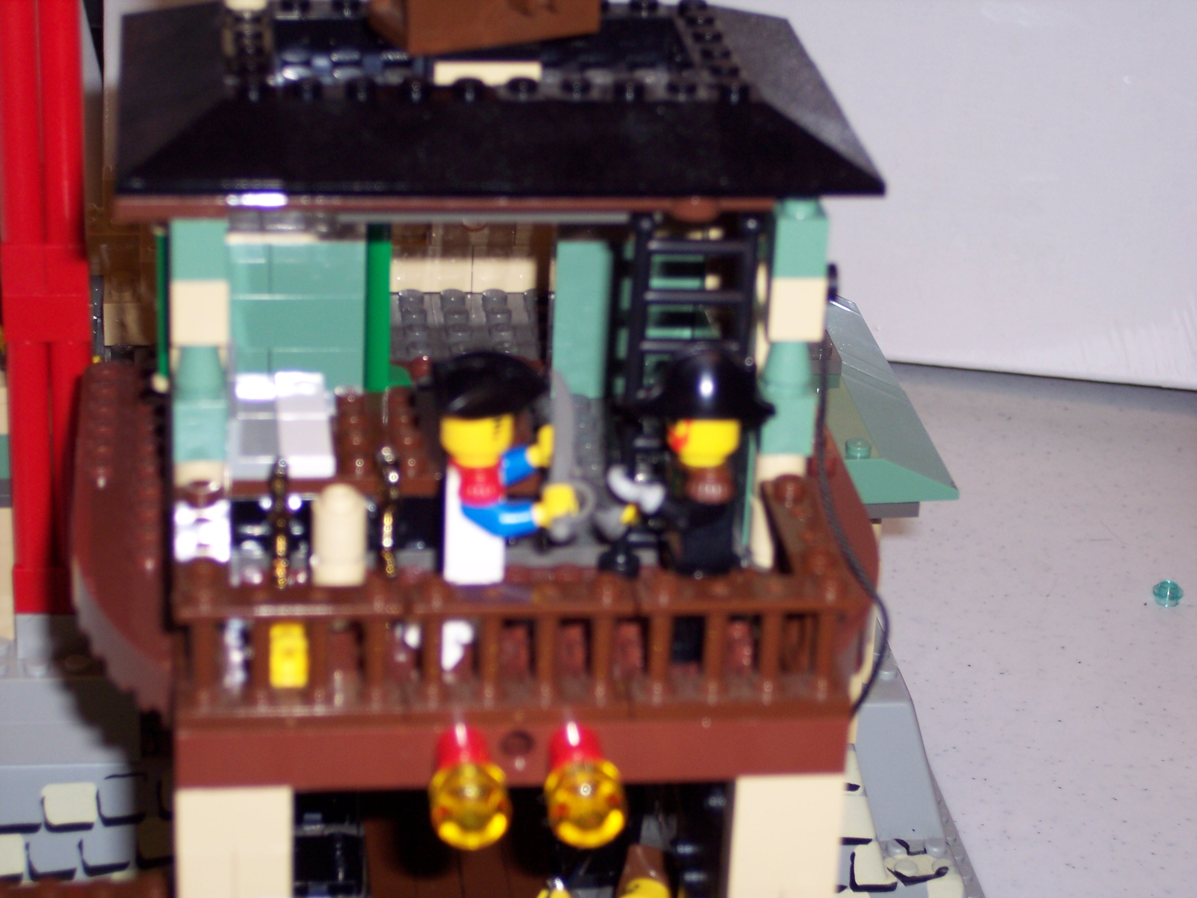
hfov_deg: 21.5
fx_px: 3147
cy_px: 449
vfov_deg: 16.2
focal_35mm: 91
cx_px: 598
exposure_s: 1/90
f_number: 4.1
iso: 100
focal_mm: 18.7
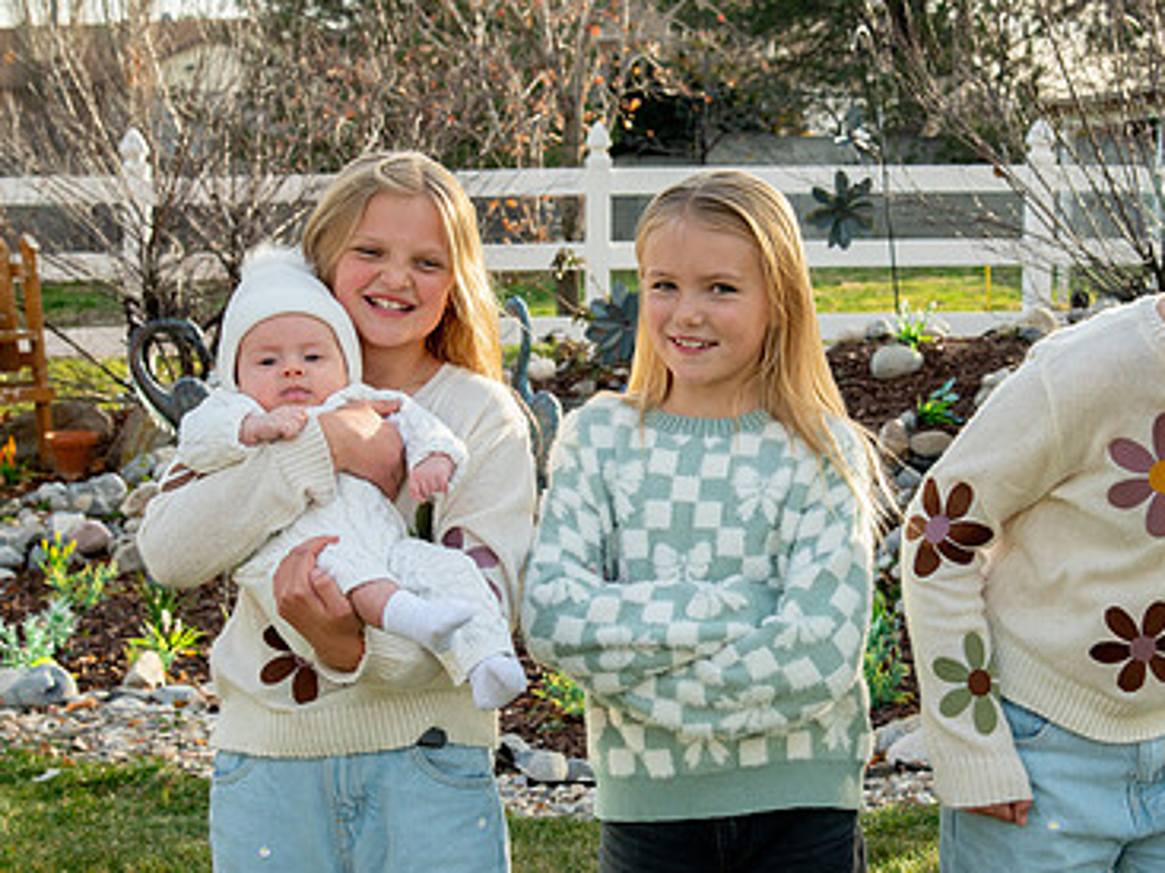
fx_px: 2557
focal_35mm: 76
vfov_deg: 19.4
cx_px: 692
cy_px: 463
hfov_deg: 25.6
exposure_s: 1/320
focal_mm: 50
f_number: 8
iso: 500
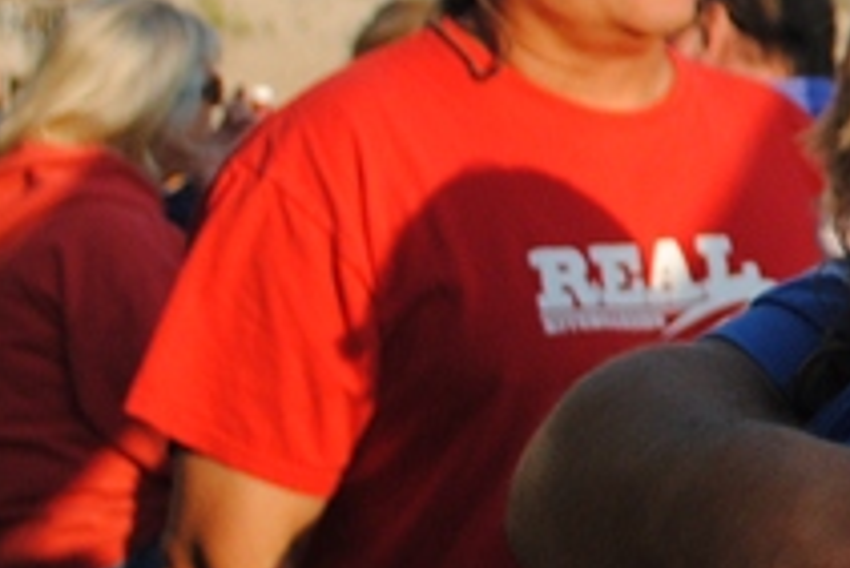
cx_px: 2163
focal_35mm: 215
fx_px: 5080
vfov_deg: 6.4
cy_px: -24
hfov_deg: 8.6
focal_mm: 26
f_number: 4.5
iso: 200
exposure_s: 1/1000
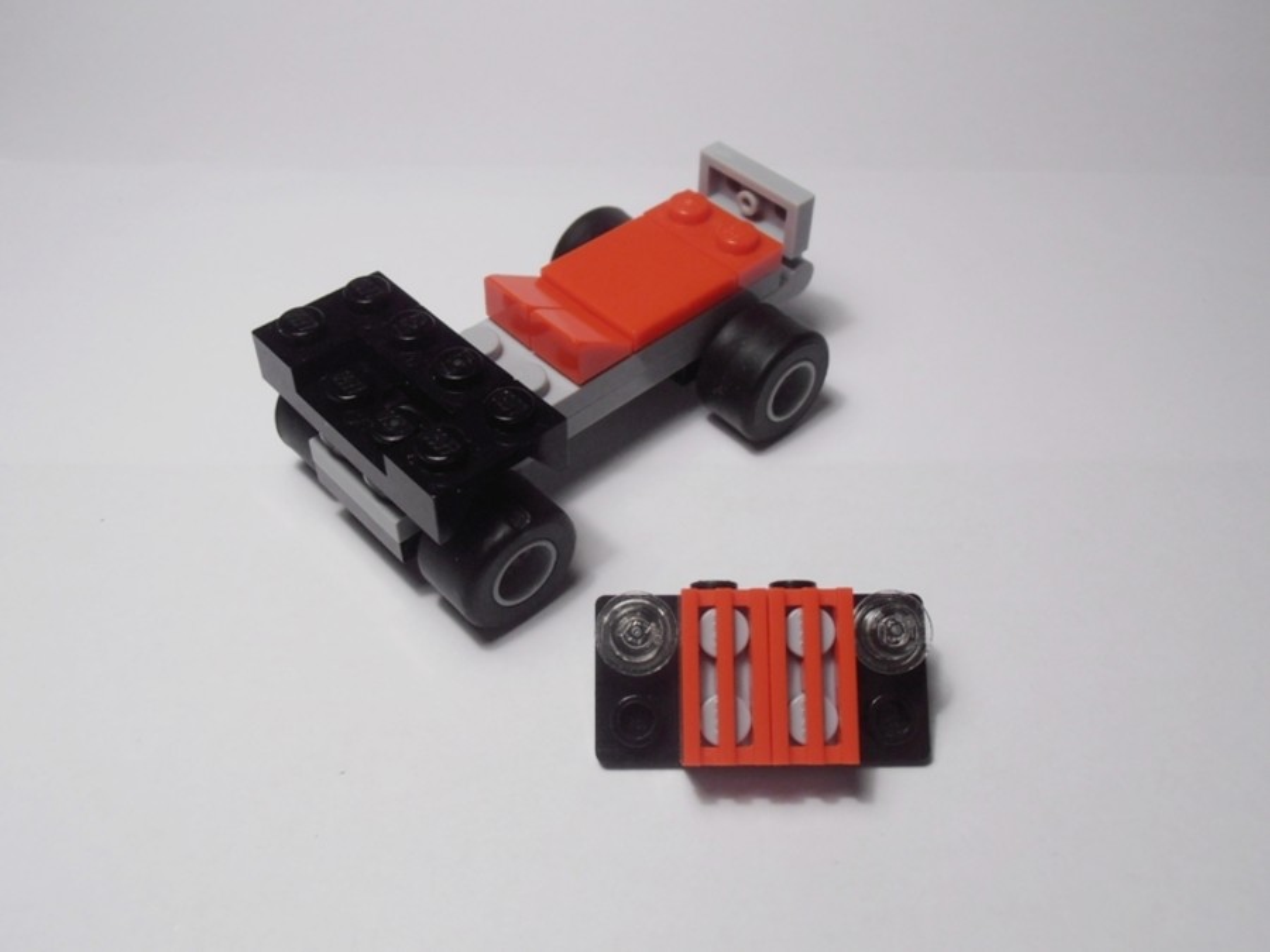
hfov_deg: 50.1
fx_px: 1357
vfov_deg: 38.7
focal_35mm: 37
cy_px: 476
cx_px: 635
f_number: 3.9
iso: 80
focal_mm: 6.61
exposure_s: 1/60
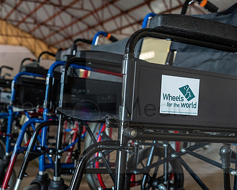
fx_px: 281
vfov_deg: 37.2
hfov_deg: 45.3
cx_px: 86
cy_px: 112
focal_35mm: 40
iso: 1600
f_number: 4
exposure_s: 1/30
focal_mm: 28
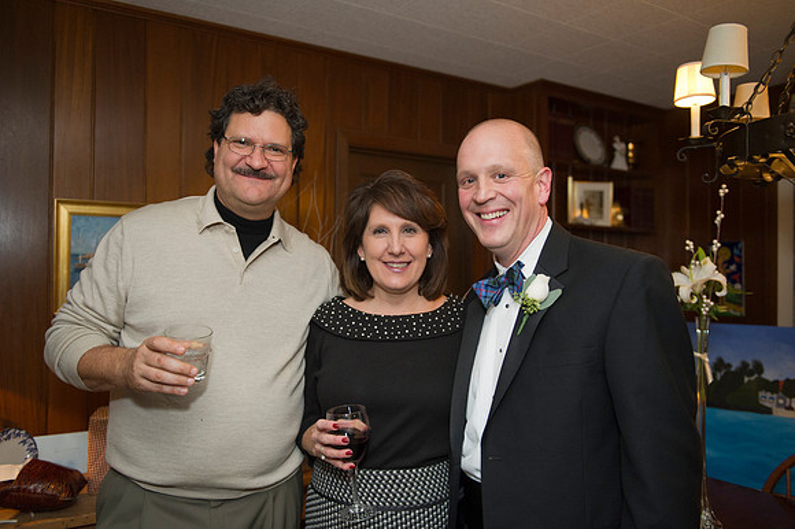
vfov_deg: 42.3
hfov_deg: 60.3
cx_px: 398
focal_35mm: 31
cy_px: 264
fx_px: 684
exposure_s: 1/500
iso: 2000
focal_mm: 31
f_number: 2.8
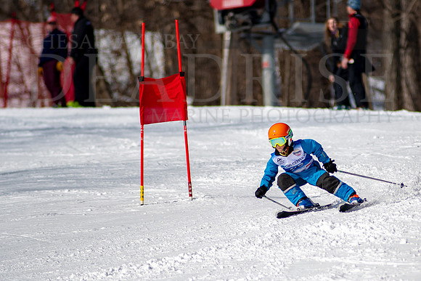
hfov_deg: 3.0
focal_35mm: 677
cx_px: 317
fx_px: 7915
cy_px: 173
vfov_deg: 2.0
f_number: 2.8
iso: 100
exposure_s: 1/6400
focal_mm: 300
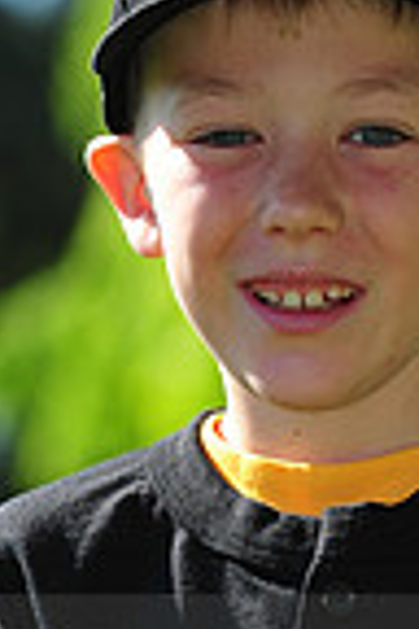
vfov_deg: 3.9
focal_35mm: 522
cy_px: 655
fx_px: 9113
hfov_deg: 2.6
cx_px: 319
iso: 200
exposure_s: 1/640
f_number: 5
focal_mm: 130
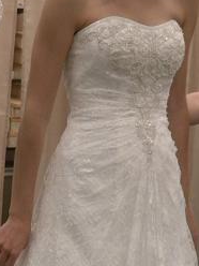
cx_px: 52
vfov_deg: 13.6
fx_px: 1111
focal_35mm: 145
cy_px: 174
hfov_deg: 10.2
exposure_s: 1/55
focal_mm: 12.7
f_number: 5
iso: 400
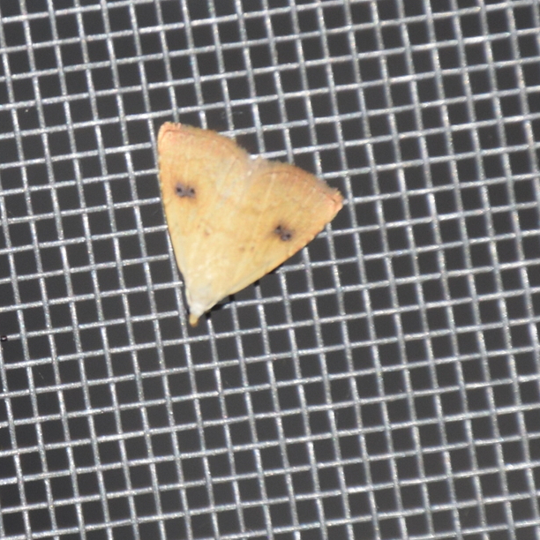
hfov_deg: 6.3
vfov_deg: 6.3
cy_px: 269
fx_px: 4942
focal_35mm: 280
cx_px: 221
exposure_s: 1/60
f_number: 7.1
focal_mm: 140
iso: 320
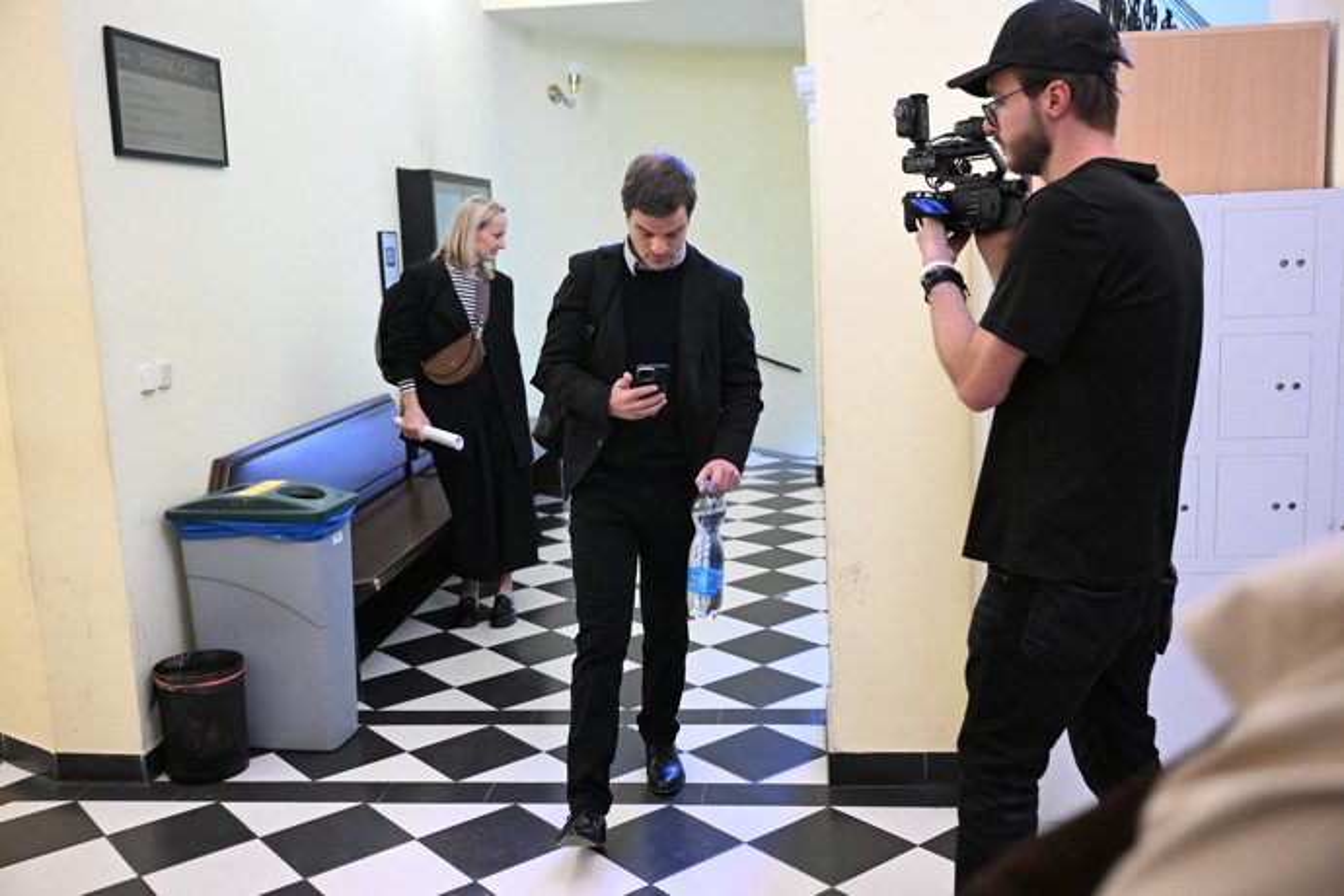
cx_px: 672
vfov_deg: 38.9
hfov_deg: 55.8
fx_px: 1269
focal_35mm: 34
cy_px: 448
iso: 6400
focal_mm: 34
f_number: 3.5
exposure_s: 1/250
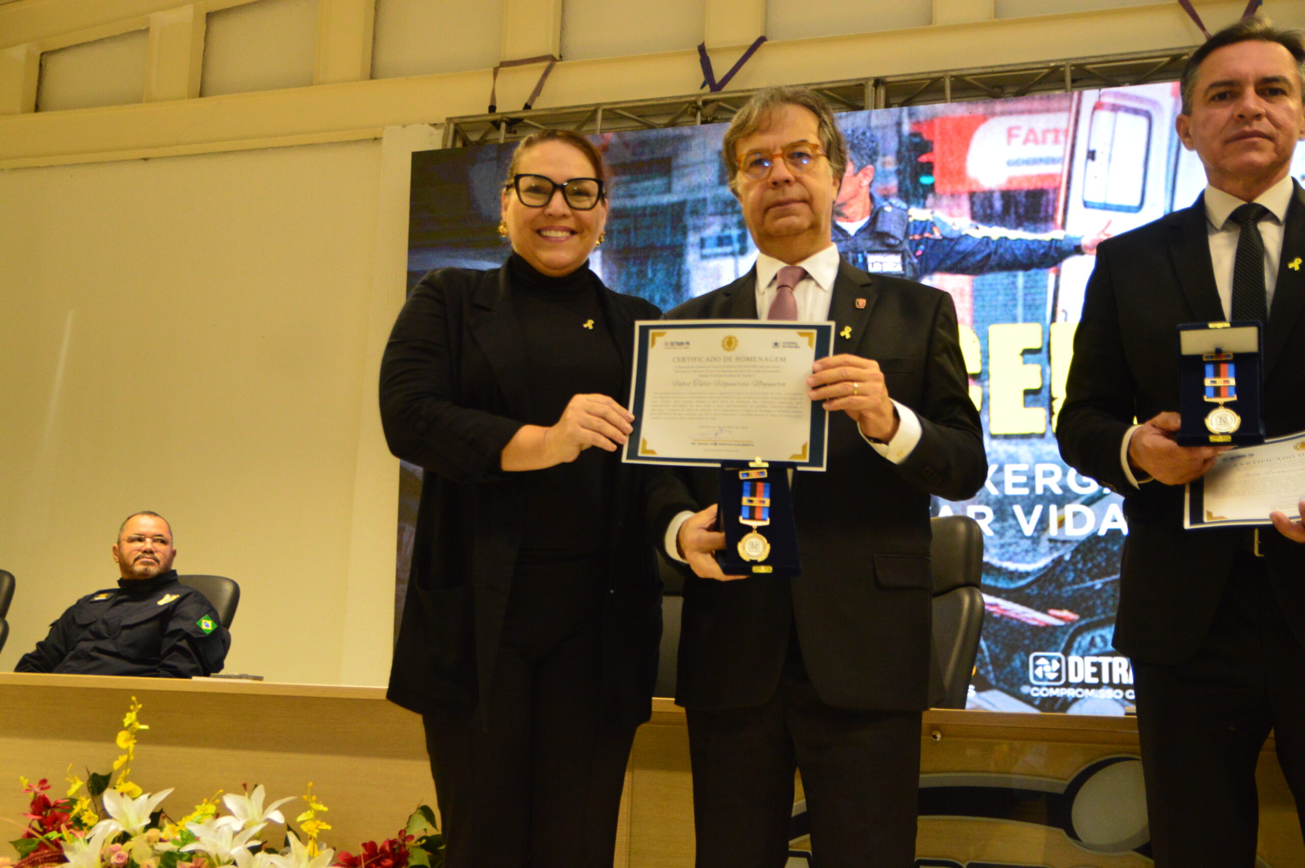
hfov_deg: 49.6
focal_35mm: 39
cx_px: 652
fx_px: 1412
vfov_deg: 34.1
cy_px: 434
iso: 1600
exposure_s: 1/60
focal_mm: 26
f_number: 2.8
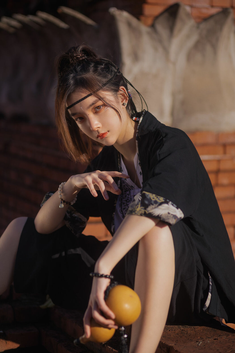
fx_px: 822
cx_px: 118
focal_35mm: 84
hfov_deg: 16.3
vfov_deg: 24.2
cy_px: 176
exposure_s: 1/2000
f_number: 2.2
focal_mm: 85
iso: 100
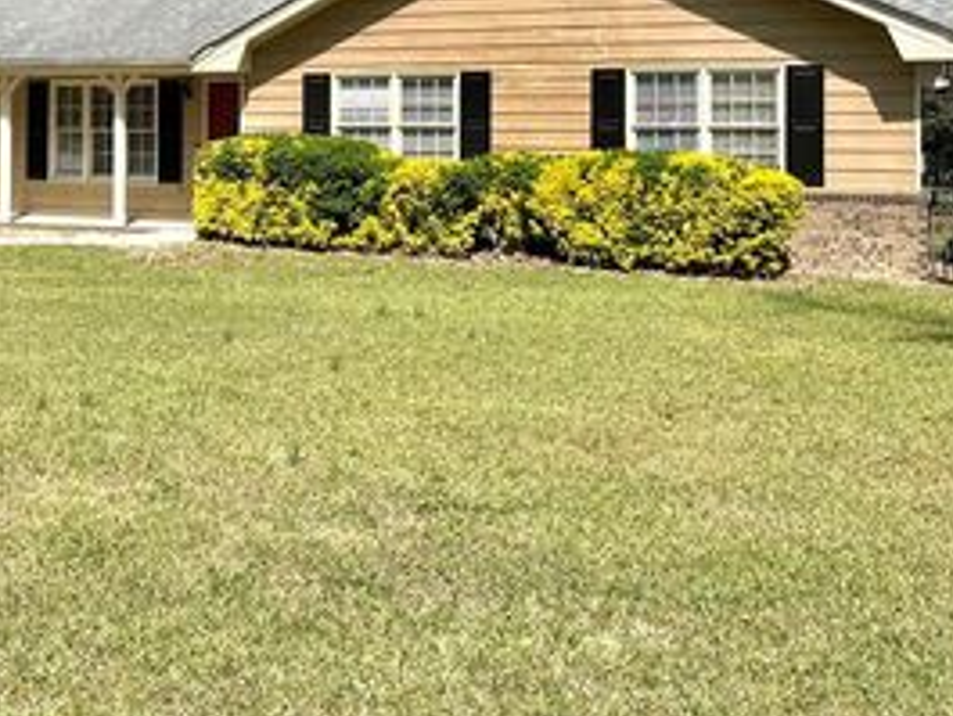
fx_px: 1350
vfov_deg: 28.7
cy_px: 92
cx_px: 165
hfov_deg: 37.3
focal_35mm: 49
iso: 50
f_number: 1.6
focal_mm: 5.1
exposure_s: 1/4149
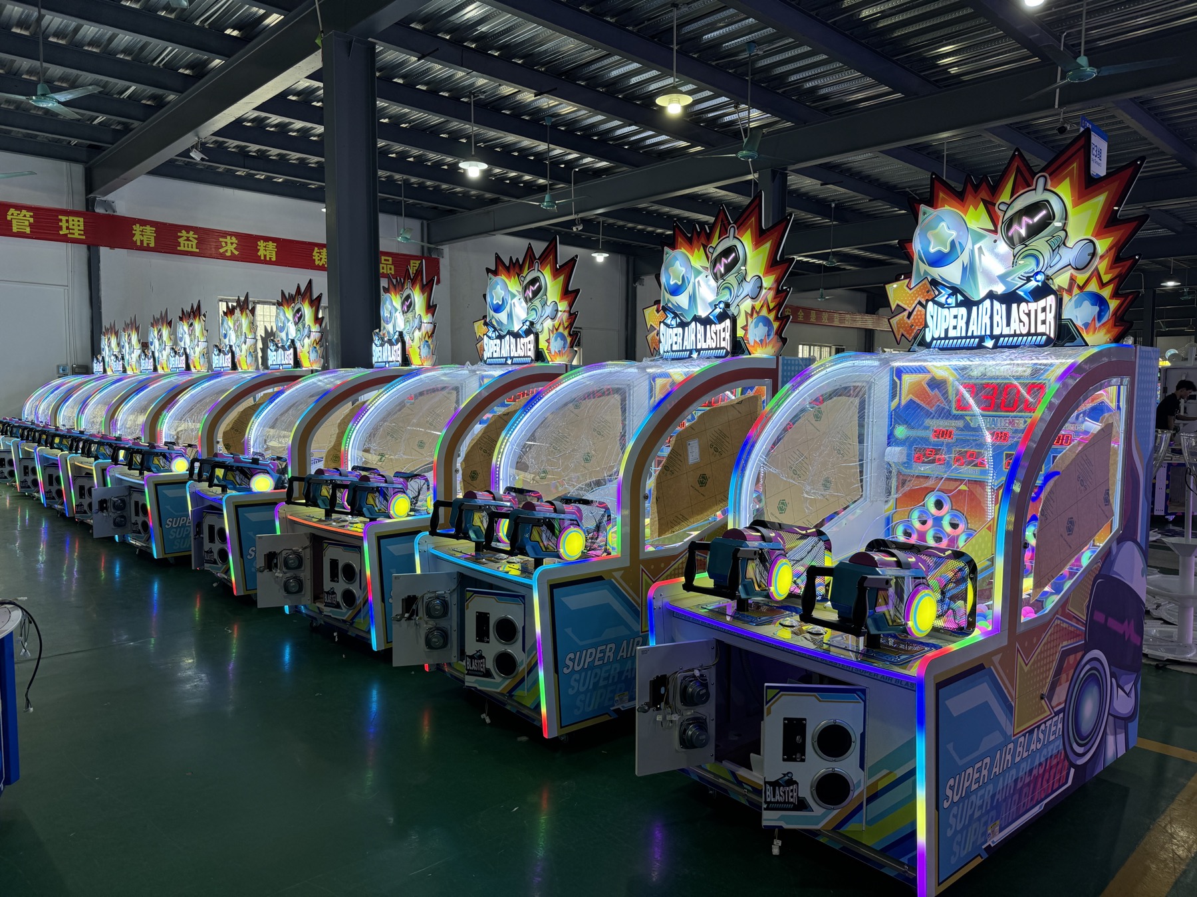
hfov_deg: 71.6
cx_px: 598
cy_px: 448
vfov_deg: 56.8
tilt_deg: -4.3
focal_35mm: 24
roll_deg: +0.5
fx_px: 830
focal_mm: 6.76
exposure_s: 1/100
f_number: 1.78
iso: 64
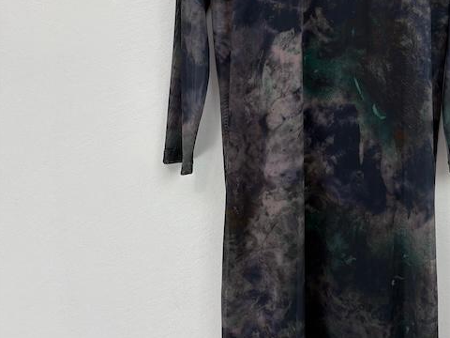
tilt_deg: -10.0
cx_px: 340
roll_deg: -0.1
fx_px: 689
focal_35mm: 53
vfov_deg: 26.7
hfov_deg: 35.3
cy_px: 43
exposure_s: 1/100
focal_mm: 5.96
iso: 50
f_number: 1.6
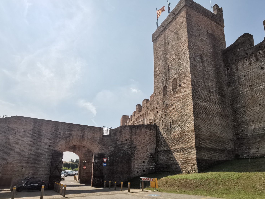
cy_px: 126
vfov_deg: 58.1
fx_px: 176
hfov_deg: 73.9
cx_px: 137
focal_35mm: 23
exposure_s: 1/2469
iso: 50
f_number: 2.2
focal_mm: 2.23
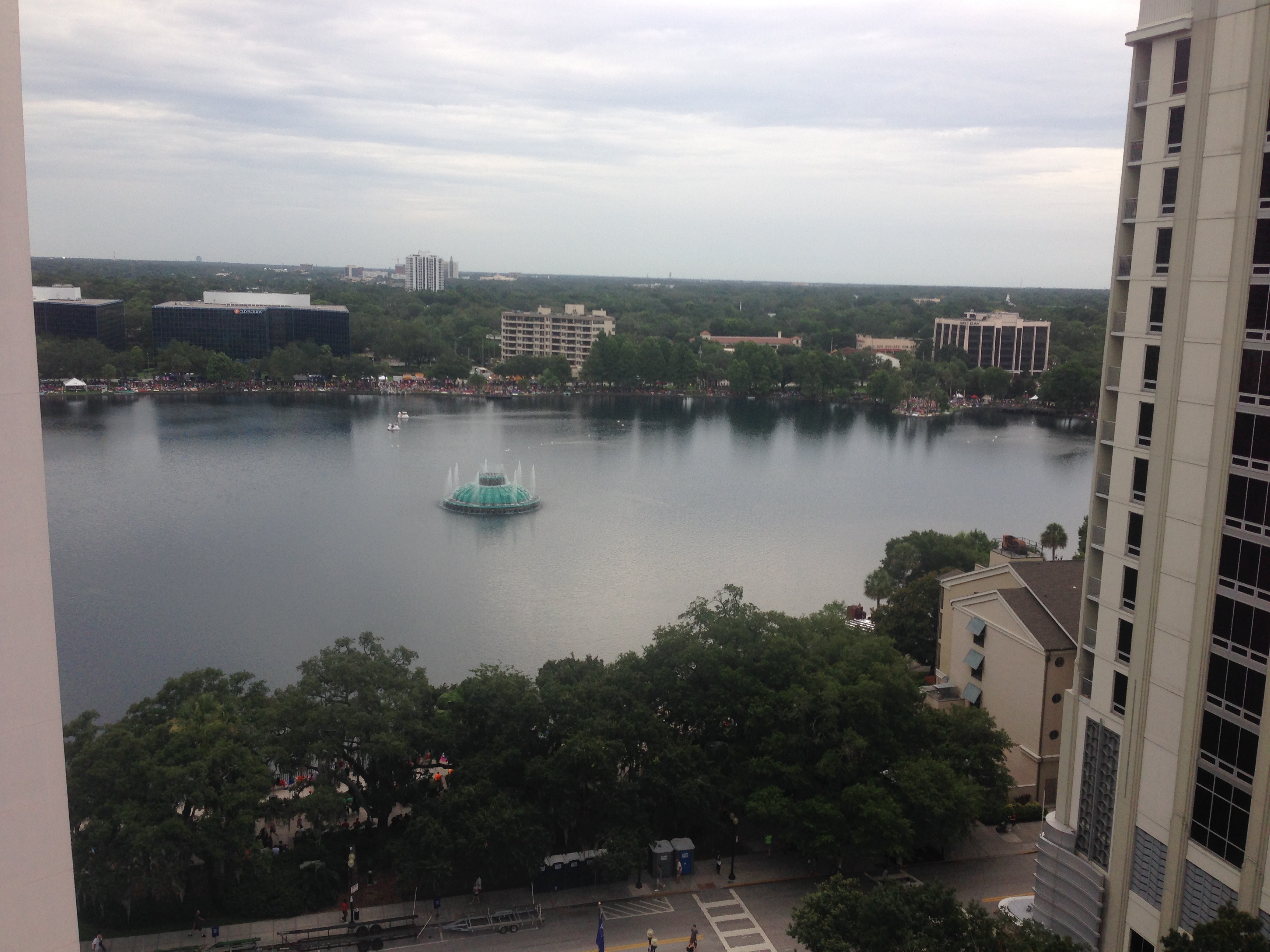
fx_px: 1211
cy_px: 476
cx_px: 635
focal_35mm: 33
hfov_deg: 55.4
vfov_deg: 42.9
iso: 50
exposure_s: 1/343
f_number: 2.4
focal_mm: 4.12
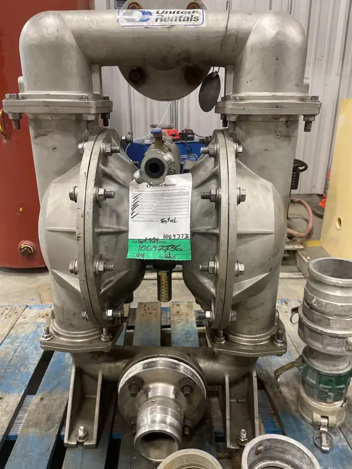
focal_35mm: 26
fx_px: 352
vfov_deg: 67.3
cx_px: 176
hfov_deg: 53.1
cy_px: 234
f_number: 1.6
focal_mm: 4.2
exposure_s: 1/60
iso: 125
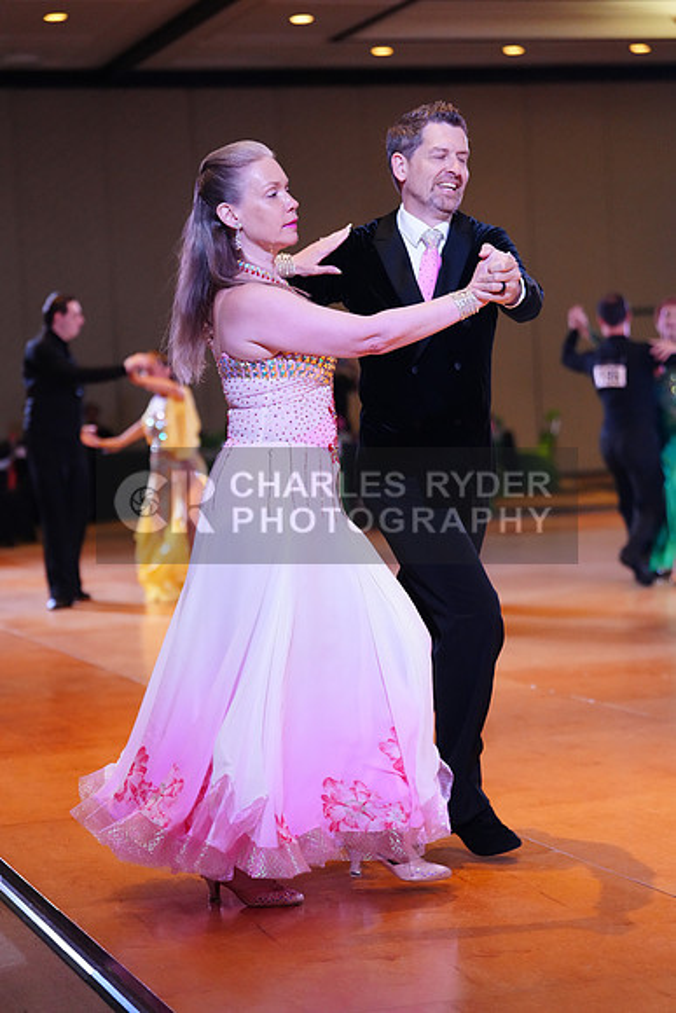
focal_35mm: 83
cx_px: 338
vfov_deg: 24.5
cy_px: 506
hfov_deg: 16.5
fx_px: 2336
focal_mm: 83
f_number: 2.8
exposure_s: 1/500
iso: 5000
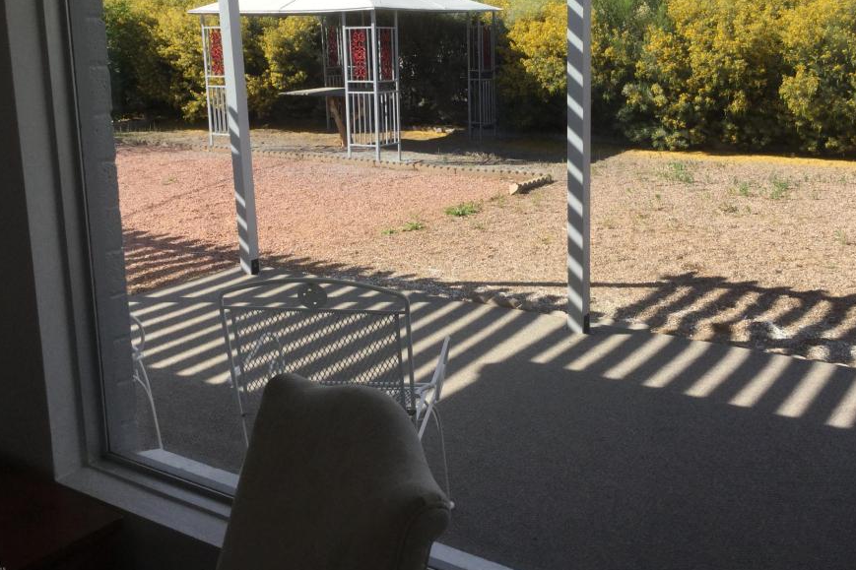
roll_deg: -0.2
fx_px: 903
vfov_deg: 34.9
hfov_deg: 50.6
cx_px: 484
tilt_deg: -12.0
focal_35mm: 38
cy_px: 215
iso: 25
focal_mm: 3.3
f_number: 2.4
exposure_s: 1/970
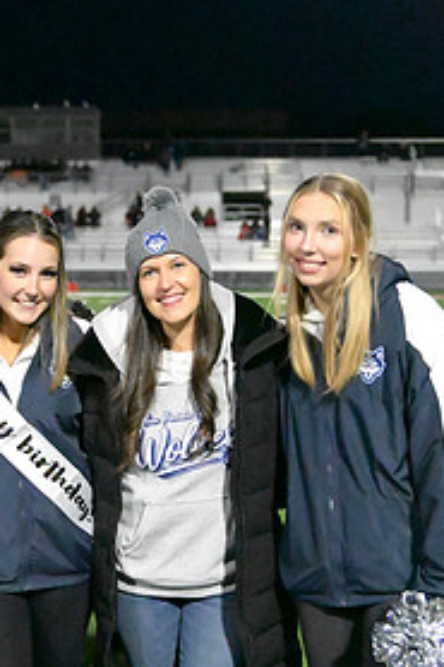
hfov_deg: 18.5
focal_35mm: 73
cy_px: 420
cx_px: 96
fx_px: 1352
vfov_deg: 27.6
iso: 51200
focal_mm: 35
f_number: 2.8
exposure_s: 1/8000
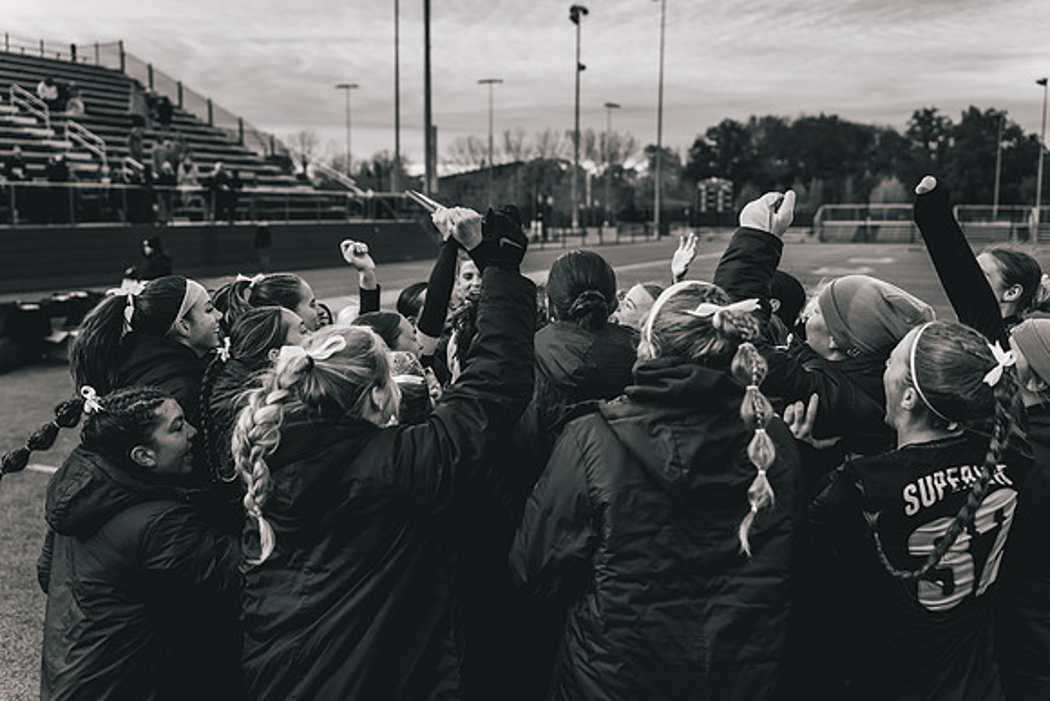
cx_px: 525
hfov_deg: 54.4
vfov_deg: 37.9
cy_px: 350
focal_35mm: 35
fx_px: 1021
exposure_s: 1/1600
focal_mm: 35
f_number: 2.8
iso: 800
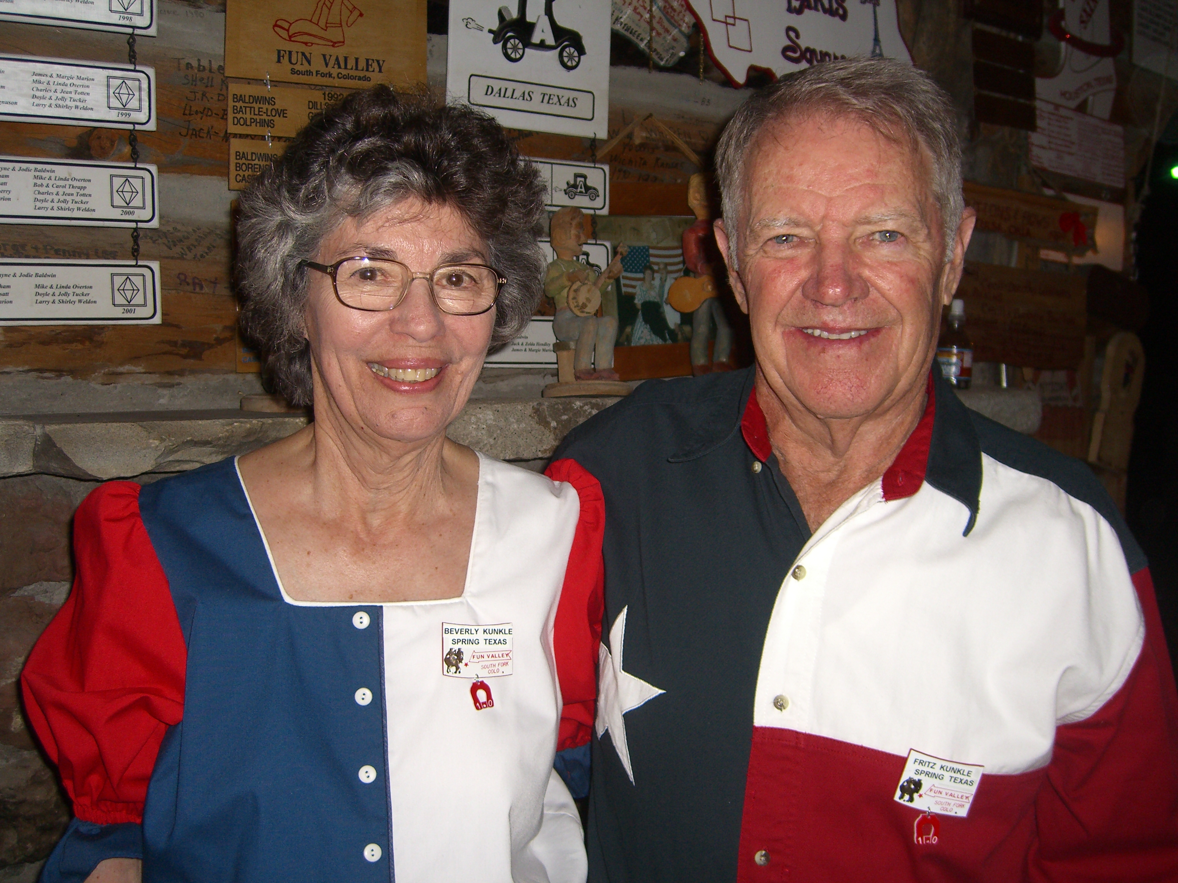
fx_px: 1293
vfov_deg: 37.7
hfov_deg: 49.0
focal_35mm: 38
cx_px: 589
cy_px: 442
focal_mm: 7.9
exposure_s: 1/60
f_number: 2.8
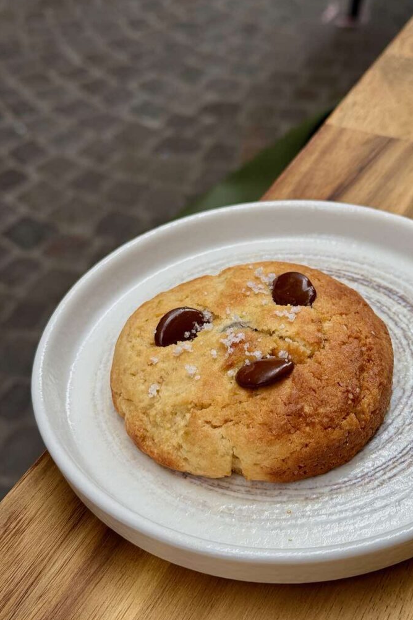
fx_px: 878
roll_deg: -0.9
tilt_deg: -43.9
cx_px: 236
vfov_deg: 38.9
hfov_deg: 26.5
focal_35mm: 51
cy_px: 311
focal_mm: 6.76
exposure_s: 1/1167
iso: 64
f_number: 1.78
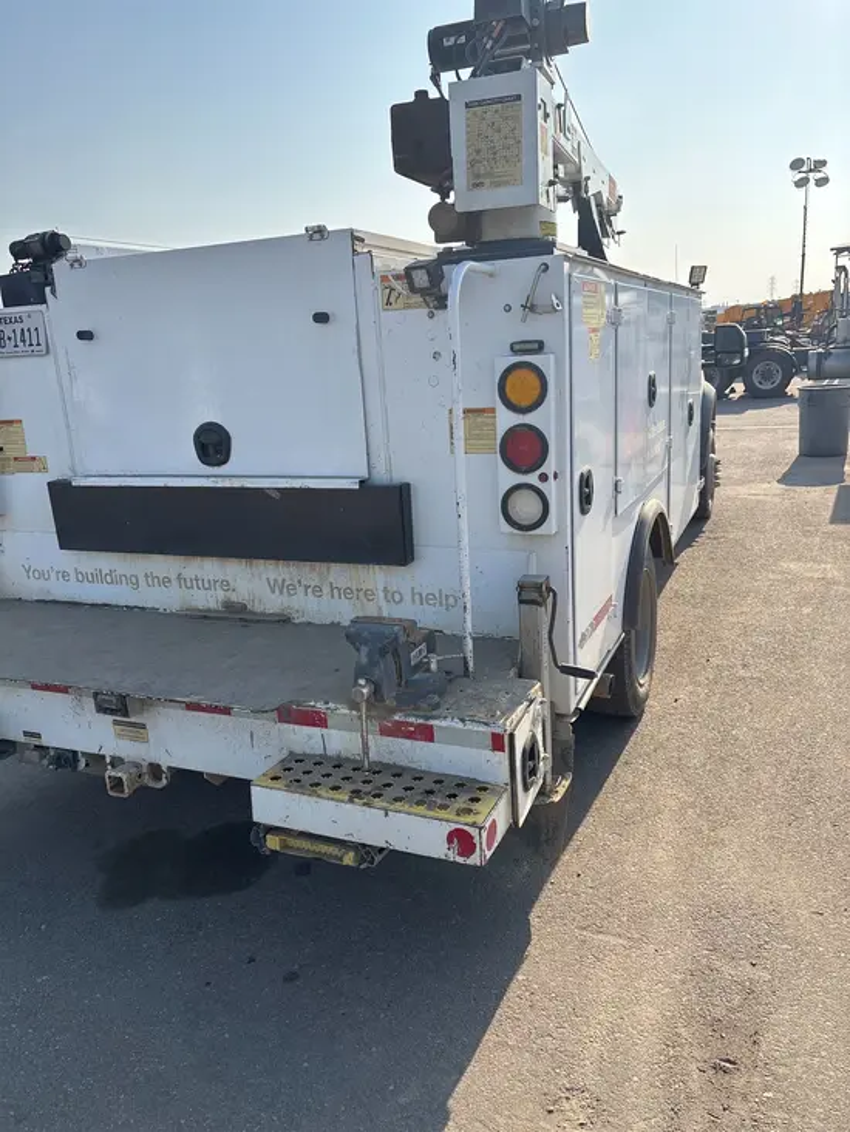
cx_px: 425
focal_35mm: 26
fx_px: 851
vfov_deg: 67.3
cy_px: 566
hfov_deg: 53.1
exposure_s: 1/2513
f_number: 1.6
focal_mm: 5.96
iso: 50
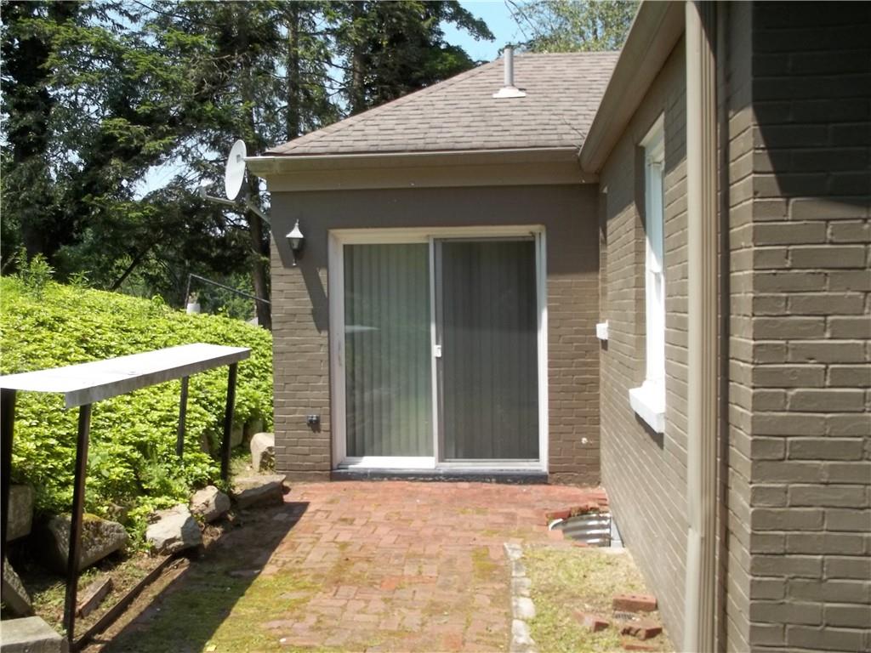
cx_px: 436
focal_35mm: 33
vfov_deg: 42.9
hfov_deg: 55.4
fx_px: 830
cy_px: 326
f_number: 3.3
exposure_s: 1/500
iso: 64
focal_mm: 5.9
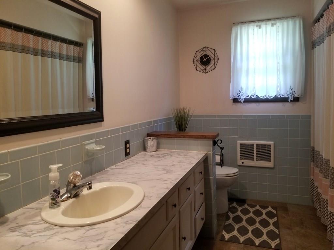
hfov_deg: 67.3
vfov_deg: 53.1
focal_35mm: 26
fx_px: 251
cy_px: 125
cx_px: 167
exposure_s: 1/60
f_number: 1.7
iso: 200
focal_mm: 4.25
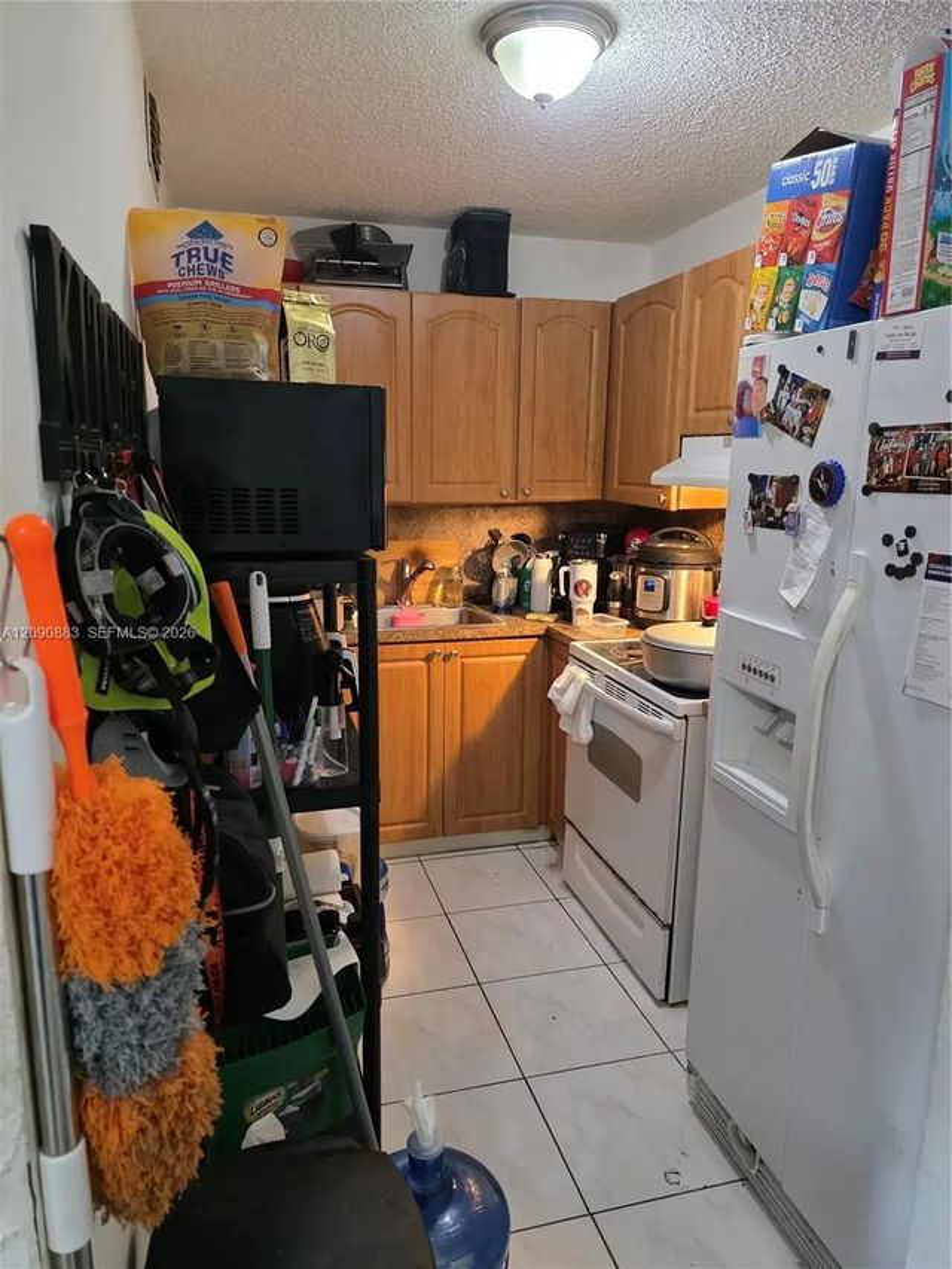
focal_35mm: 23
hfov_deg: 58.9
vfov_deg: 73.9
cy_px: 634
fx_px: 843
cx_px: 476
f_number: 1.7
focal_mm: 6.3
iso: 800
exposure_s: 1/120
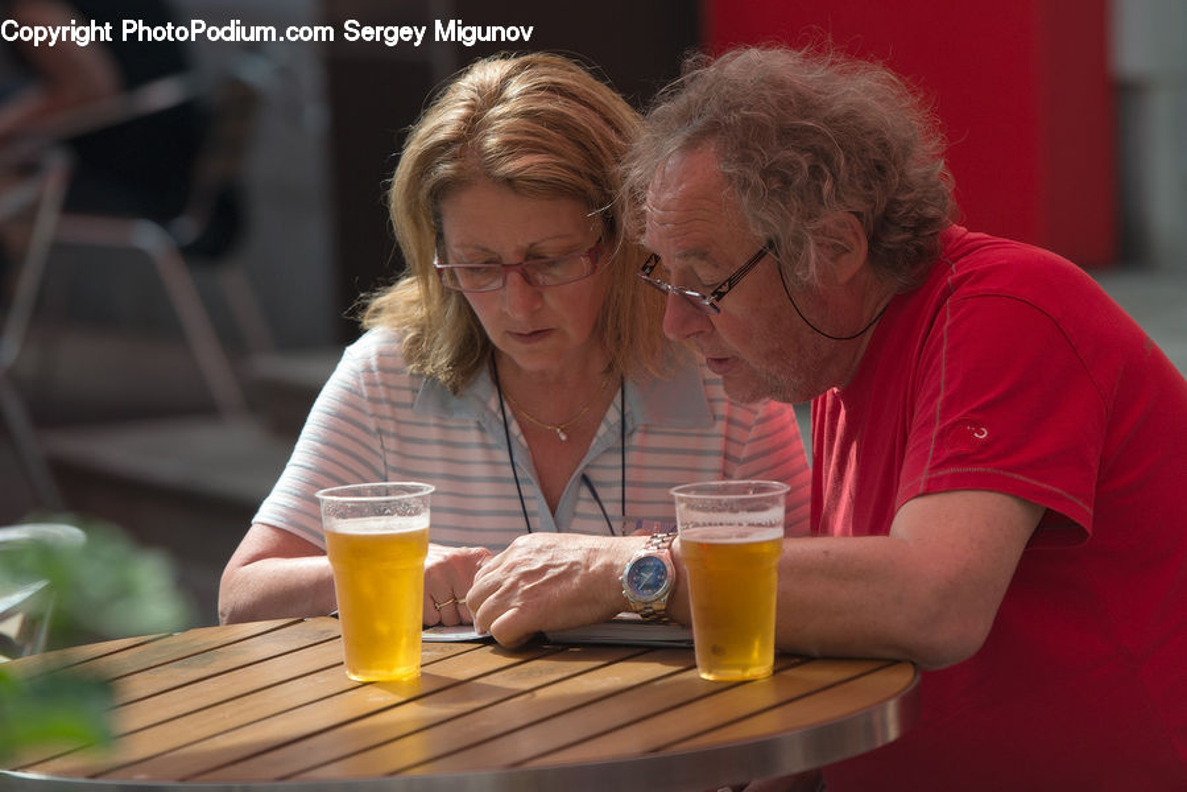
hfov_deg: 11.7
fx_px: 5770
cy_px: 396
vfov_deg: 7.8
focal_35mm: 175
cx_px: 594
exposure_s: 1/400
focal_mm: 175
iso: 200
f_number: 4.5
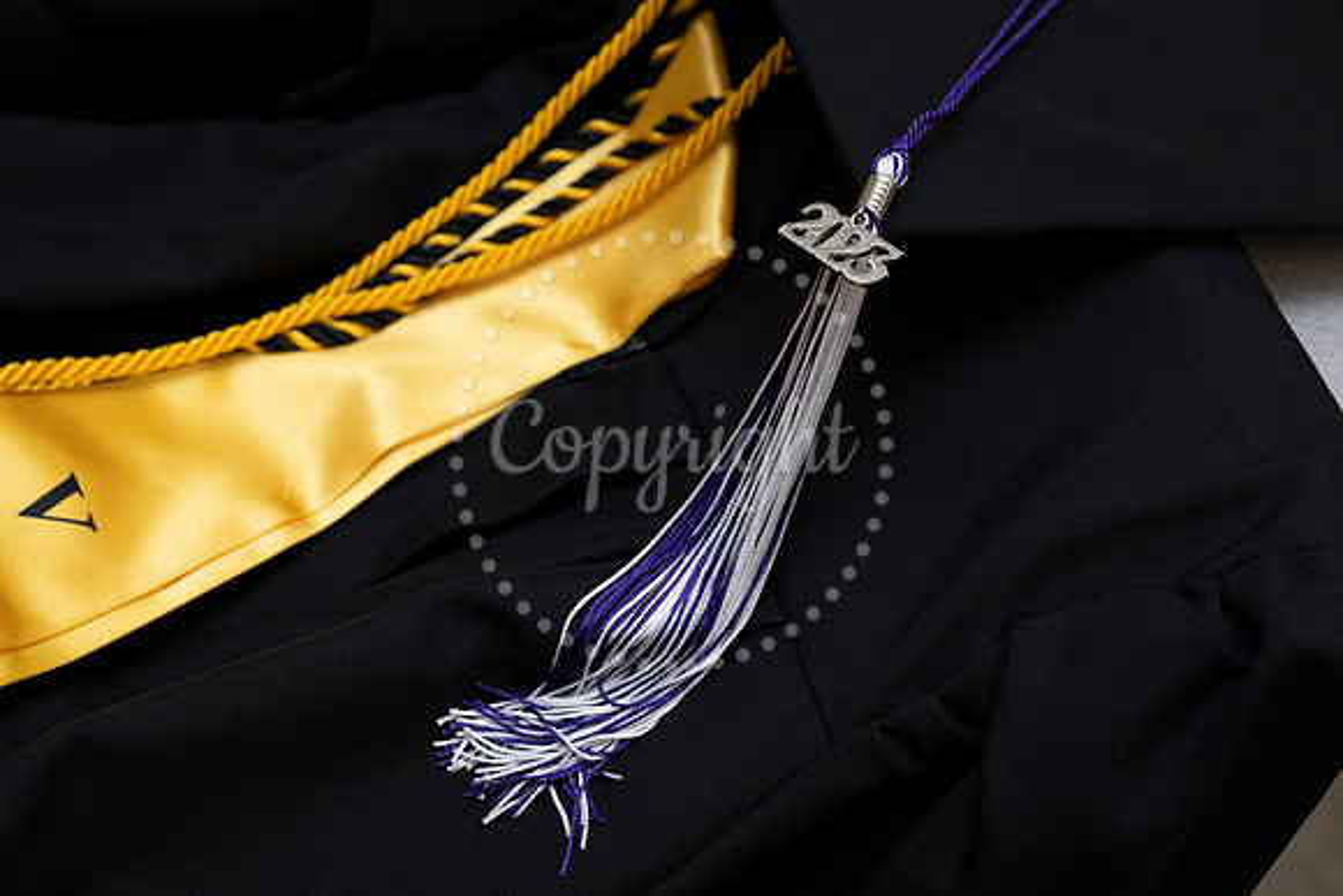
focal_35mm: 60
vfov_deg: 22.6
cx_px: 672
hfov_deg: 33.4
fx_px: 2239
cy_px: 448
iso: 800
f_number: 5.6
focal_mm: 60
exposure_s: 1/80
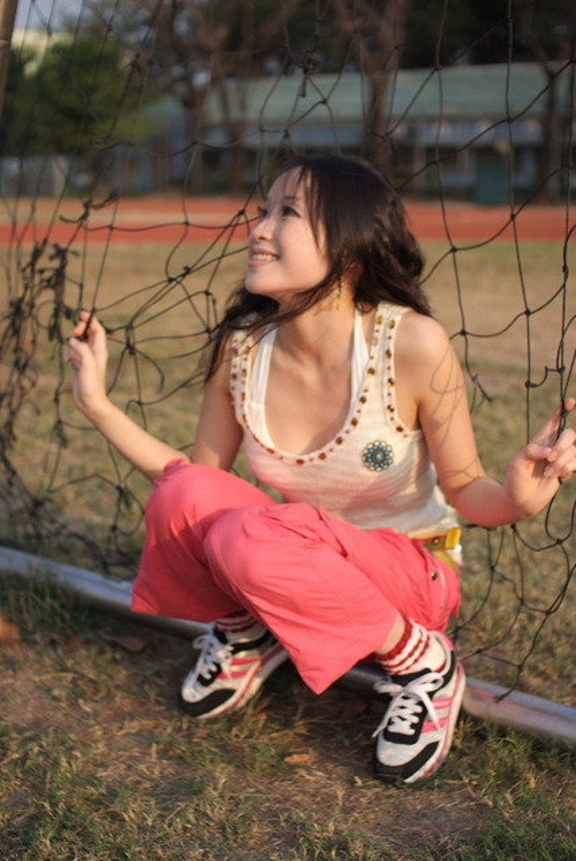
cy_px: 430
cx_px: 288
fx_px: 1078
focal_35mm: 45
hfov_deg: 29.9
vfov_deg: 43.6
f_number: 2.2
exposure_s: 1/1140
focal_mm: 30
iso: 100
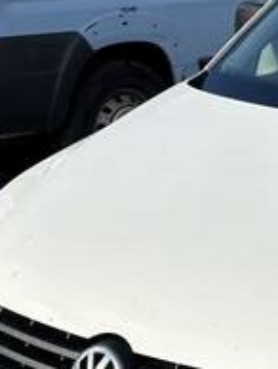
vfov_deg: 16.3
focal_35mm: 120
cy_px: 110
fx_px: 1282
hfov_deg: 11.6
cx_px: 467
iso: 50
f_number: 1.6
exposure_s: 1/2747
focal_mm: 5.96
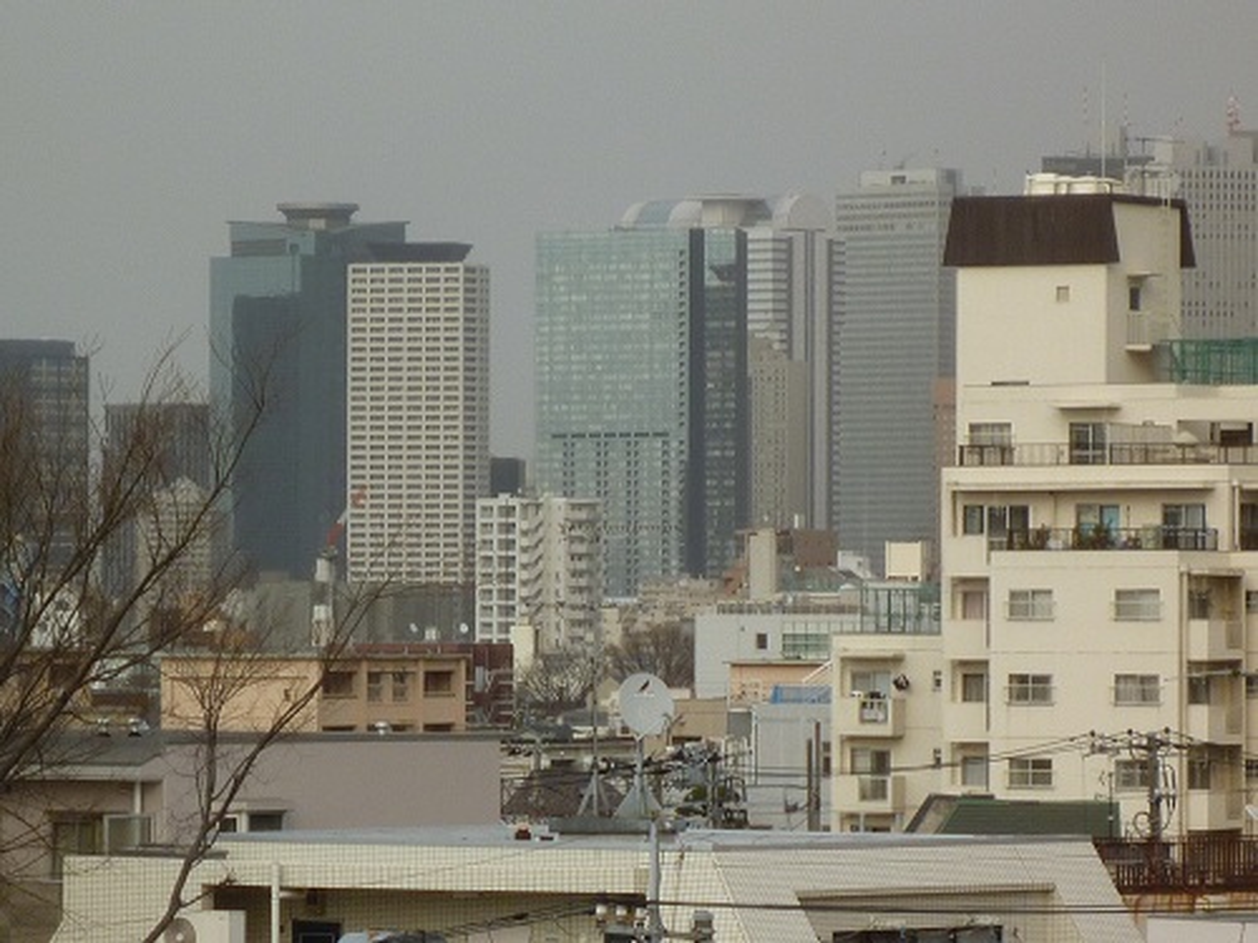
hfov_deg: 8.1
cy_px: 472
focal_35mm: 244
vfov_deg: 6.1
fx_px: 8867
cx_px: 629
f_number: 5.9
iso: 100
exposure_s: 1/125
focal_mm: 22
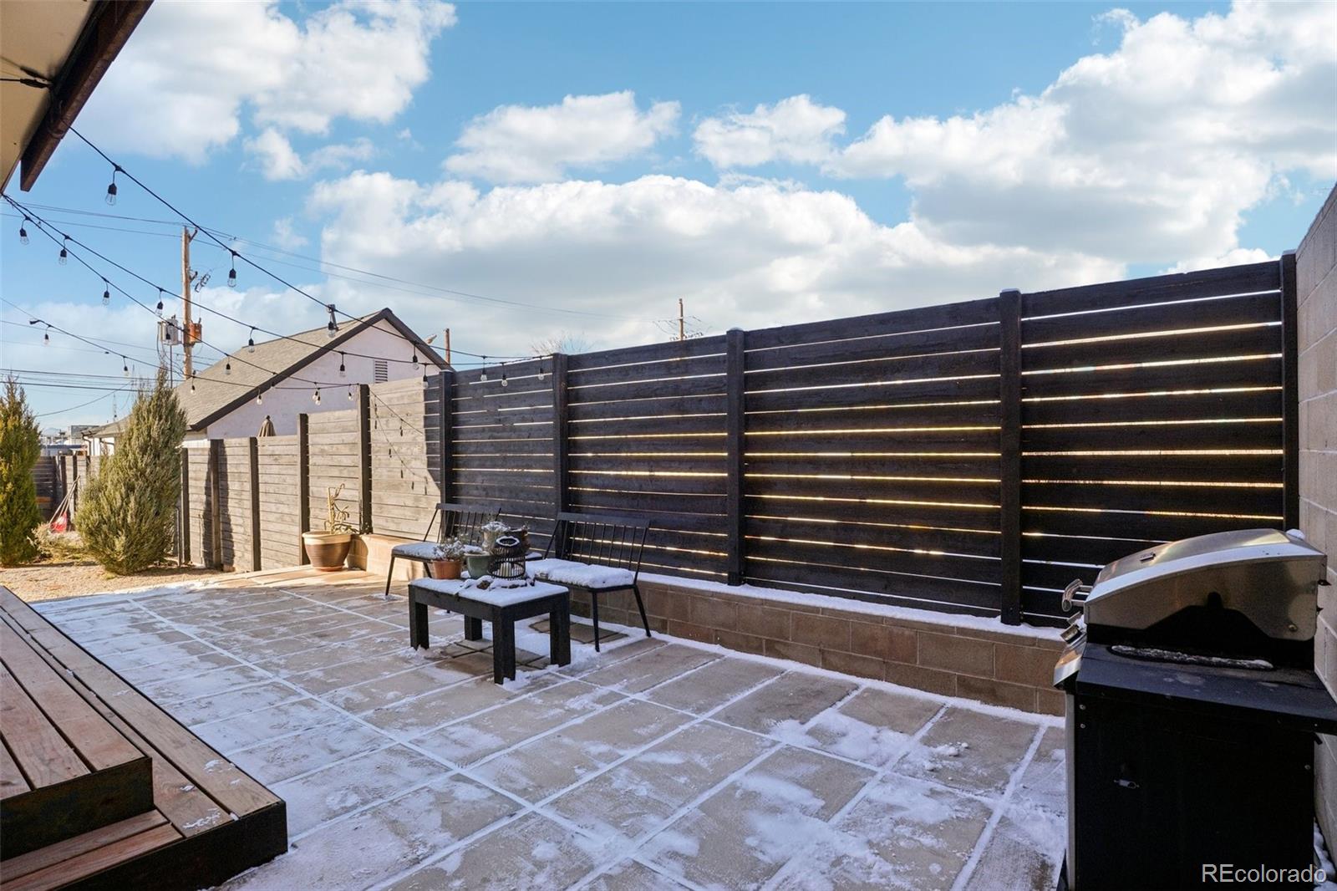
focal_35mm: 16
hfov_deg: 95.0
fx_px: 613
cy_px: 446
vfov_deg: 72.0
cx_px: 668
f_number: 8
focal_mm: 11
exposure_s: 1/125
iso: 100
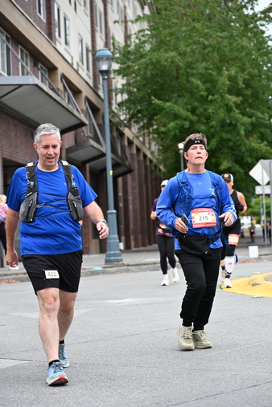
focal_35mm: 89
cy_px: 218
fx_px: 1009
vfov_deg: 22.9
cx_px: 139
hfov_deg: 15.4
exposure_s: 1/640
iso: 1600
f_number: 4
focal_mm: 82
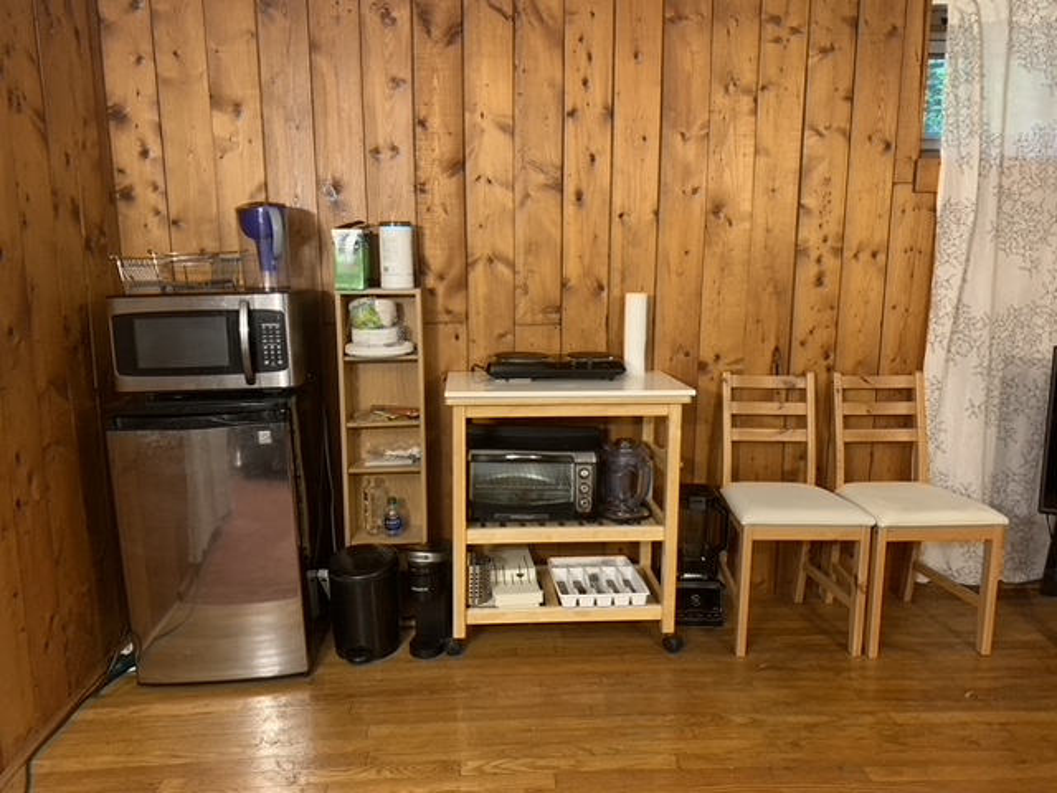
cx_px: 528
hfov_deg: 67.3
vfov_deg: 53.1
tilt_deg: -11.1
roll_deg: -0.6
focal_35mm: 26
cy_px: 396
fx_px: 794
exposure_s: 1/30
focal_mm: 4.25
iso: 400
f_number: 1.8
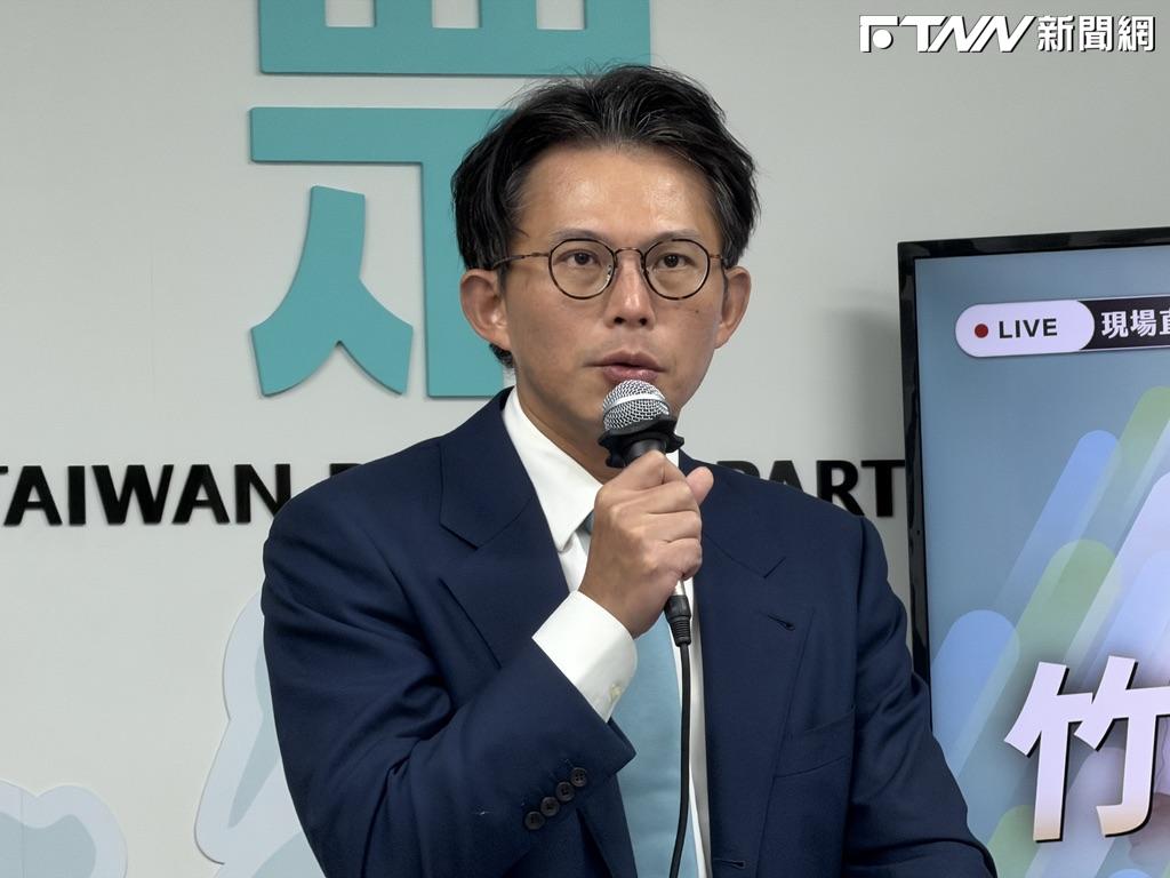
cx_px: 585
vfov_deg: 7.4
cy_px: 439
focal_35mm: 200
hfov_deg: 9.9
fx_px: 6760
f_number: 2.8
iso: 160
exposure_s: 1/60
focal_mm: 16.89
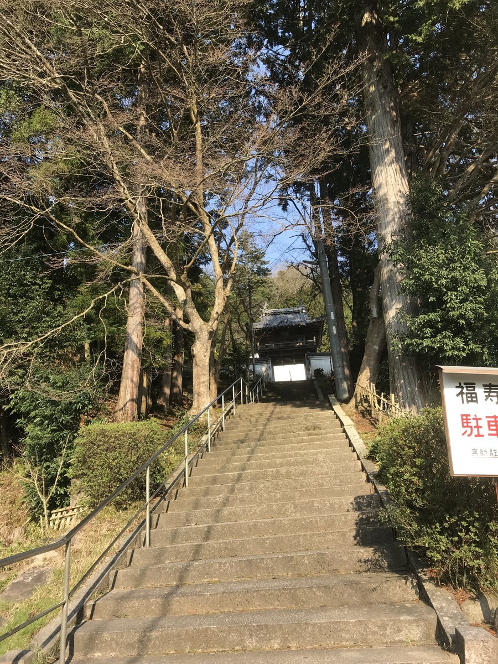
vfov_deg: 63.4
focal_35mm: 28
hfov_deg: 49.7
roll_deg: +4.8
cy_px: 332
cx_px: 249
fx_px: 537
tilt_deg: +20.8
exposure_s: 1/709
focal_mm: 3.99
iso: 20
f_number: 1.8
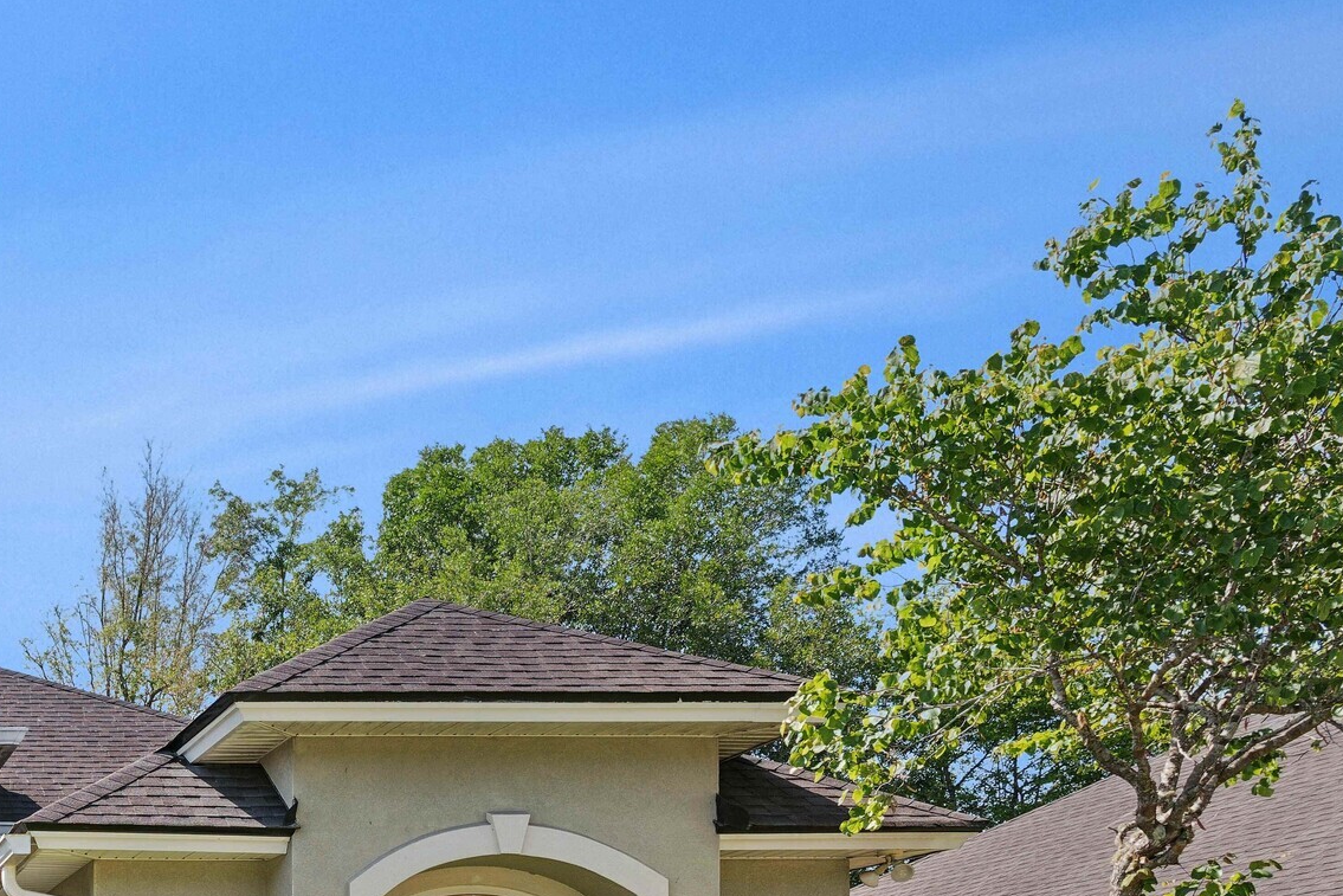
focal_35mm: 46
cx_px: -206
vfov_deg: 25.6
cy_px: 1130
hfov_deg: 35.2
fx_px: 1716
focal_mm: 17
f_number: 8
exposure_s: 1/100
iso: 250
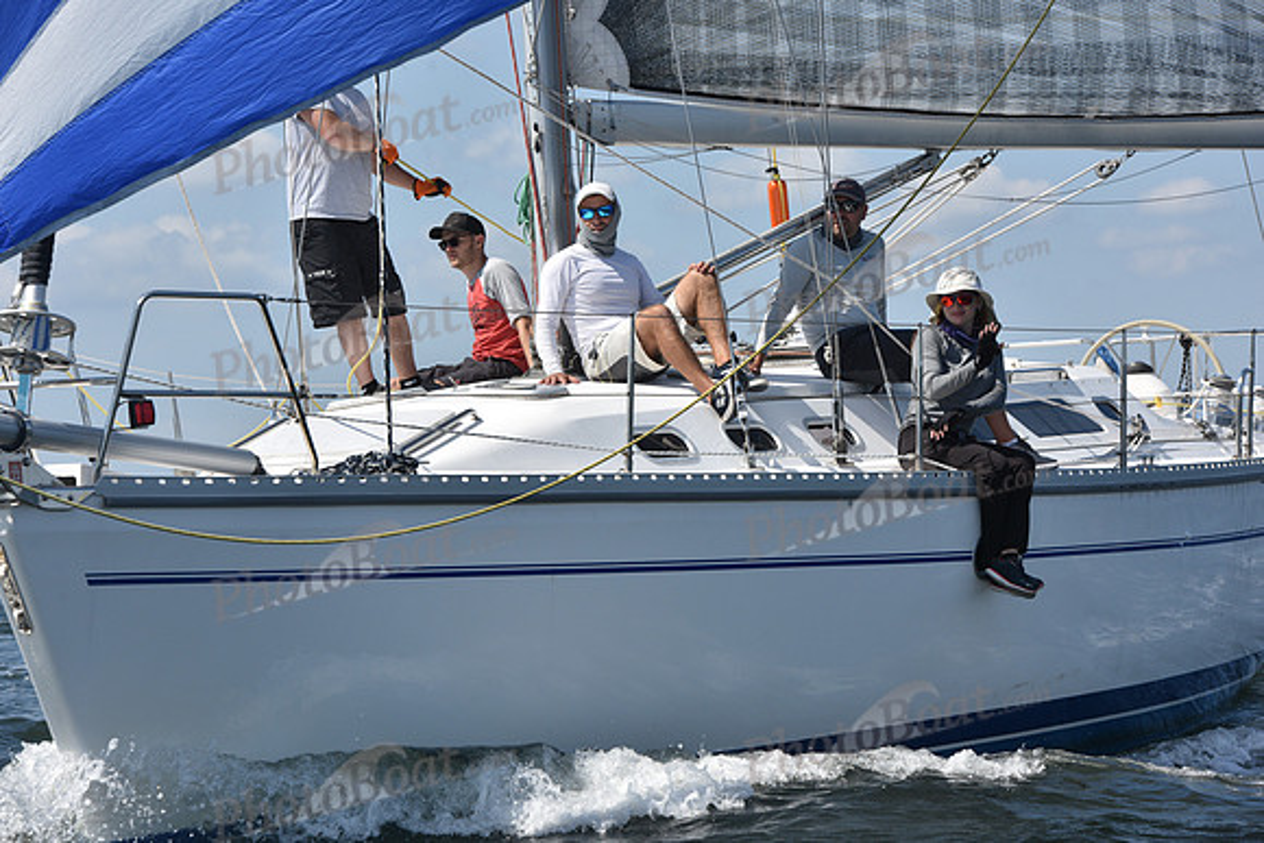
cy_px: 422
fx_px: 4741
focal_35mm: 135
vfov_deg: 10.2
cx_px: 632
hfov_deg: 15.2
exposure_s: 1/1250
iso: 320
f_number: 9
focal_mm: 135
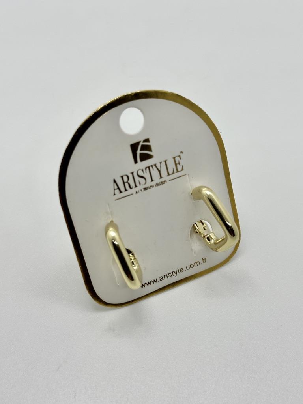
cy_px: 202
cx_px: 152
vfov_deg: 39.7
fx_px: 560
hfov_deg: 30.3
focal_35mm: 48
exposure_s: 1/216
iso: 50
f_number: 1.78
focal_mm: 6.86
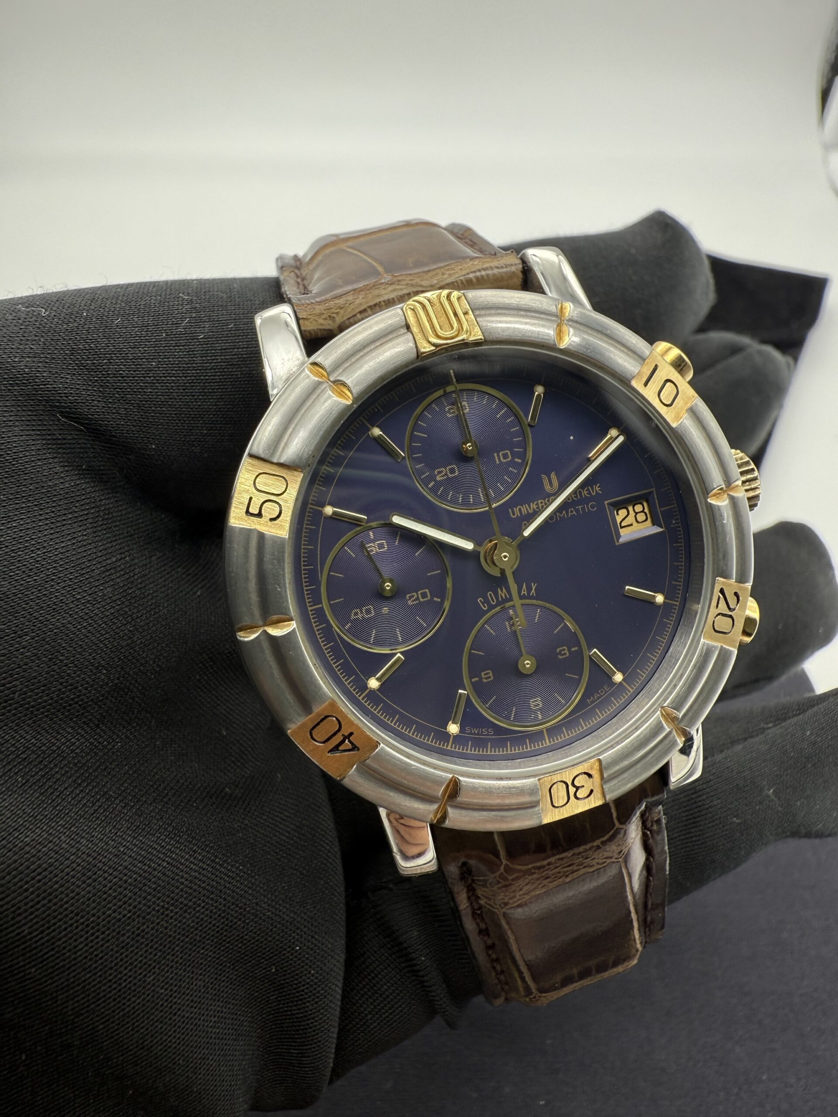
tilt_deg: -40.8
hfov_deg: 56.8
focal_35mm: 24
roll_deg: -2.7
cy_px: 558
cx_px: 419
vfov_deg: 71.6
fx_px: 775
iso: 80
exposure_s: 1/99
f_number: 2.2
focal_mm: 2.22
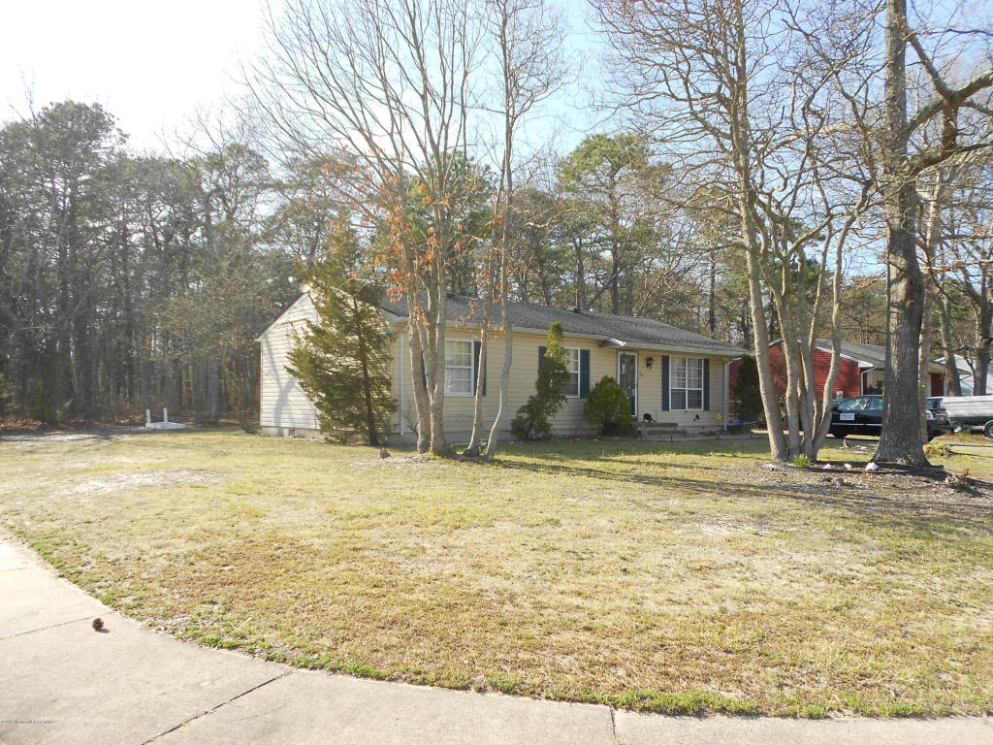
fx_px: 746
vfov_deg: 53.1
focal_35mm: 26
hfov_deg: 67.3
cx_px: 496
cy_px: 372
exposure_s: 1/320
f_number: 3.2
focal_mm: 4.6
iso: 80
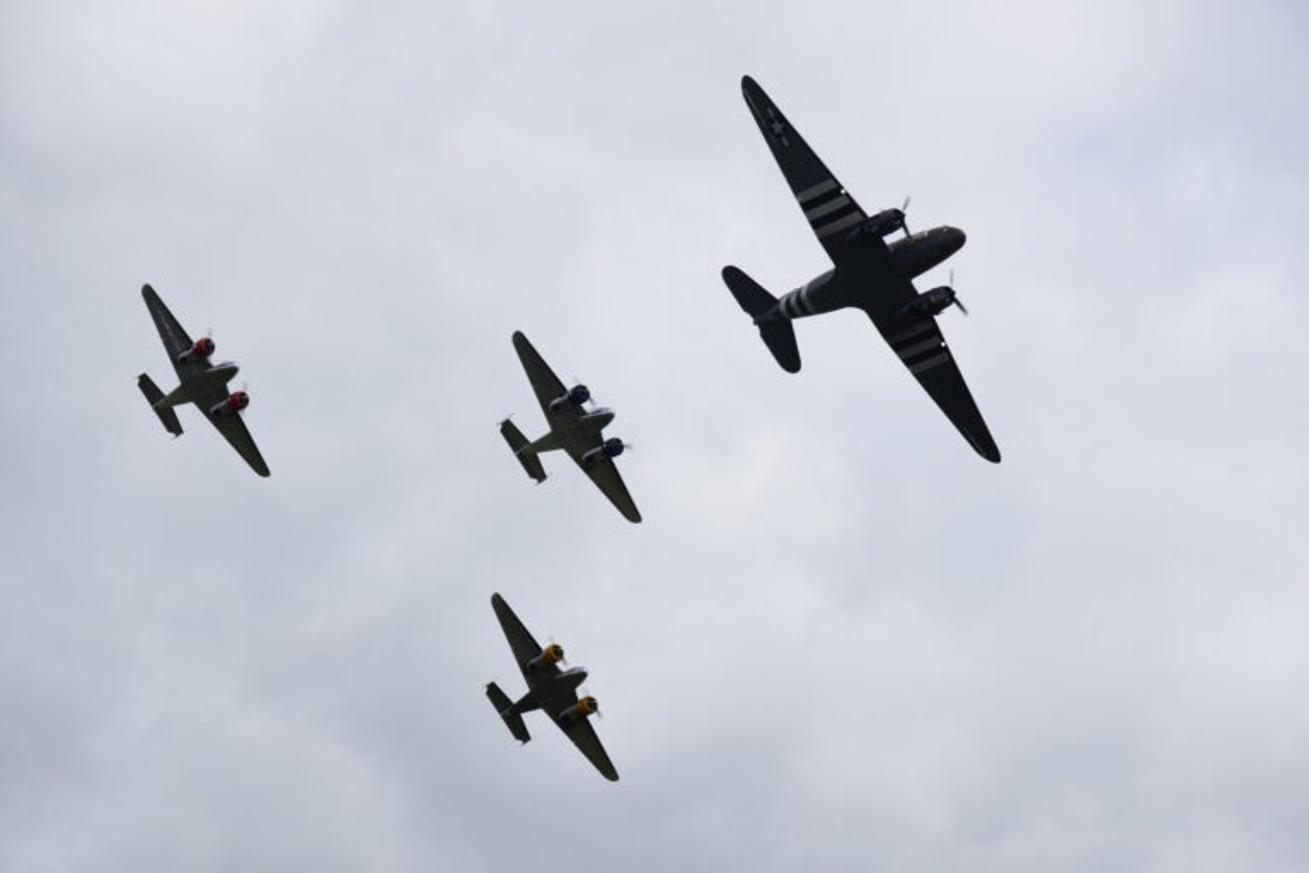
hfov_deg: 13.0
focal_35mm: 158
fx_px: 5726
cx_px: 654
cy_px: 436
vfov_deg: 8.7
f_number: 11
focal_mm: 105
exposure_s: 1/500
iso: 200
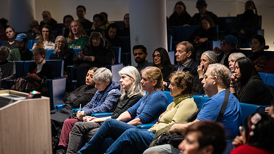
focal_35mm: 130
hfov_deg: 16.5
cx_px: 136
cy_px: 83
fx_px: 944
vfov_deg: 9.3
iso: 5000
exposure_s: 1/160
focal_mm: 123
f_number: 3.5
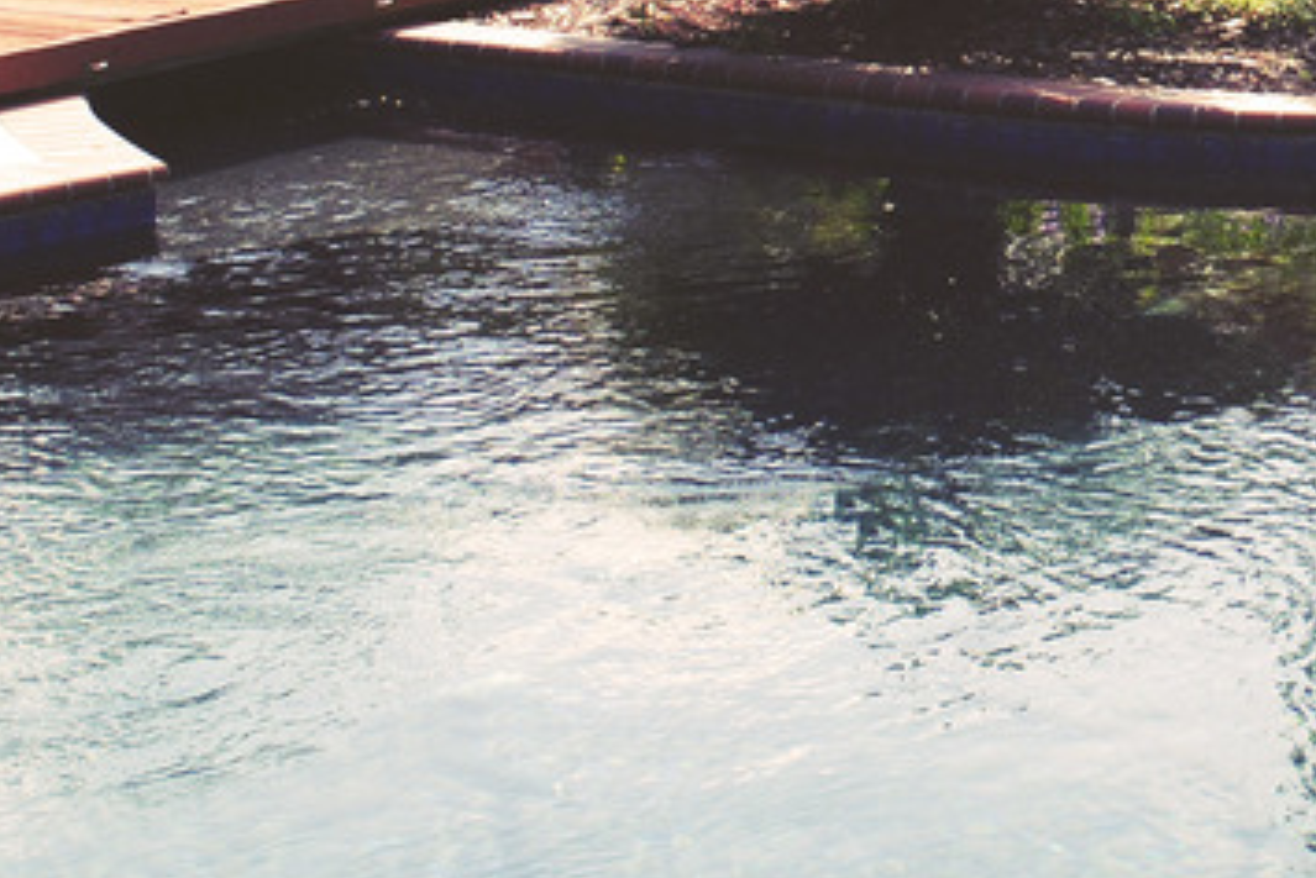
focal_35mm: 93
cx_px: 1368
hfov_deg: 21.0
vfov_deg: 14.2
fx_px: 3401
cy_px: -246
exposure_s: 1/160
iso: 200
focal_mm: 22
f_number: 9
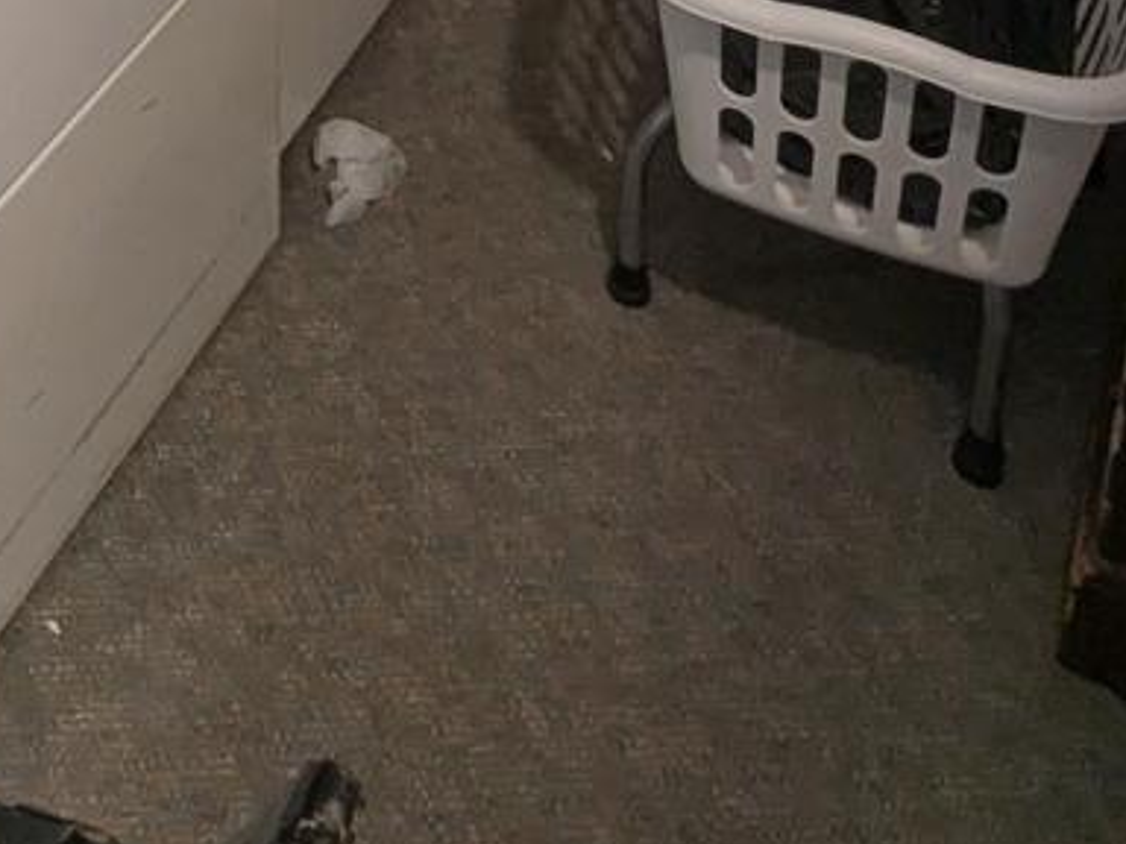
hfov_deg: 33.3
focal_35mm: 52
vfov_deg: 19.1
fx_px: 1691
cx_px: -35
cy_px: -777
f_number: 2.2
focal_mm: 1.95
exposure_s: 1/60
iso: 266
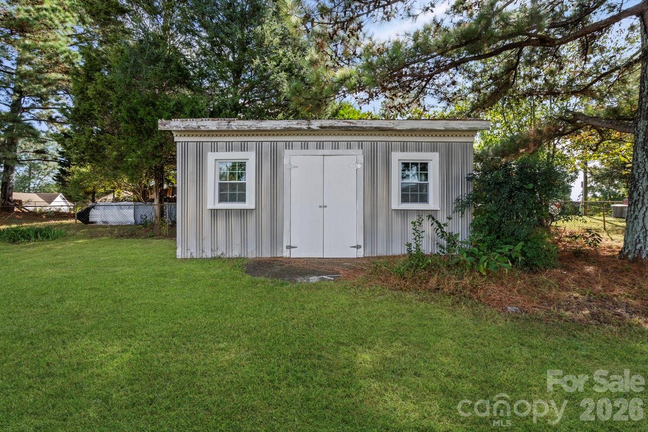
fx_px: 288
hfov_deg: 96.7
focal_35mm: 16
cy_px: 216
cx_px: 324
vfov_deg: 73.7
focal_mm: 16
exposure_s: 1/25
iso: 100
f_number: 11
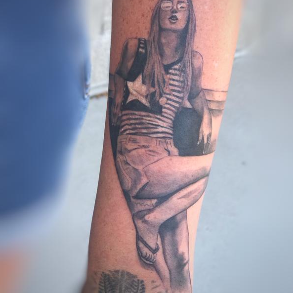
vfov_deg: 25.3
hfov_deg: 25.4
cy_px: 127
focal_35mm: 68
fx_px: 651
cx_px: 147
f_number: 2.8
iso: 20
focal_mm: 6.6
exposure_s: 1/132
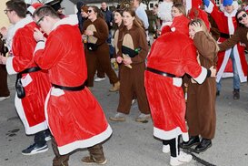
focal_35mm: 42
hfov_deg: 46.1
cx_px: 160
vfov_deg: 31.9
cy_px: 62
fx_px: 287
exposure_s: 1/200
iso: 1000
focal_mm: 28.5
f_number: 16
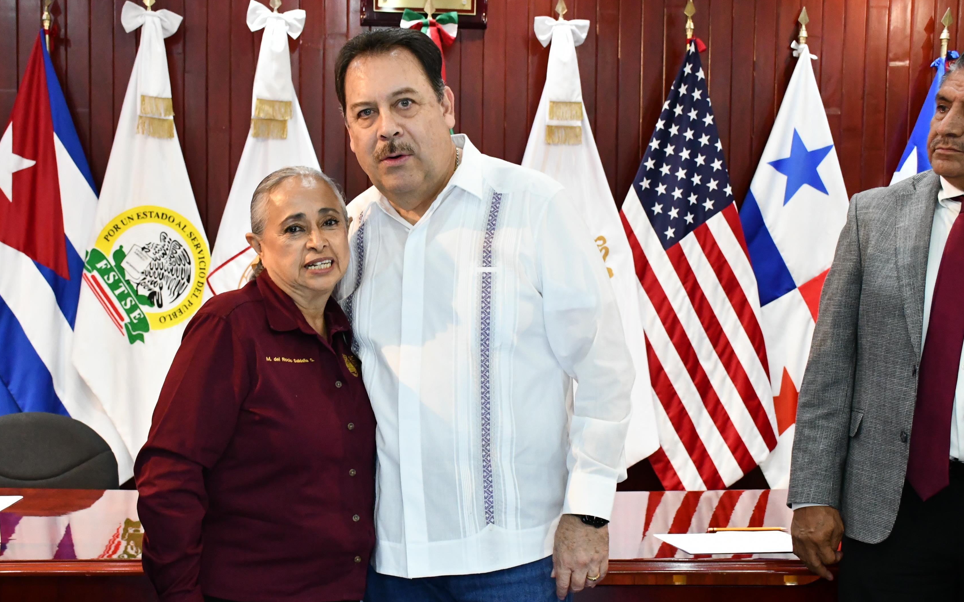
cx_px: 410
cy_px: 320
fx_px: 1287
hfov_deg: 41.0
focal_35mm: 49
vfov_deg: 26.3
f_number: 6.3
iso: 4000
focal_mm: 26
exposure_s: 1/60
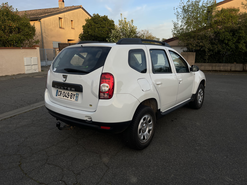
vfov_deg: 54.9
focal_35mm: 25
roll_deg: +0.3
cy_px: 92
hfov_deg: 69.4
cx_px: 124
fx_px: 178
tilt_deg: -13.2
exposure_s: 1/780
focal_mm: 5.1
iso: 32
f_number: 1.6
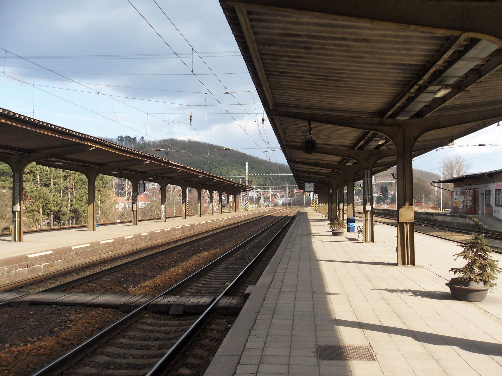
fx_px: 508
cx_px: 251
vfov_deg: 40.7
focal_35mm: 35
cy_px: 188
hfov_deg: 52.6
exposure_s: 1/90
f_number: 8.2
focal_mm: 6.3
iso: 80
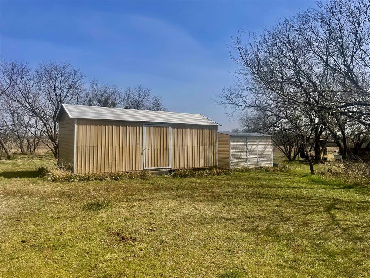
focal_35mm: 26
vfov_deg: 53.1
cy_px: 139
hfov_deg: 67.3
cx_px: 185
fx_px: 278
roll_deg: -0.3
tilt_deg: +0.7
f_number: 1.6
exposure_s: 1/4292
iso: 32
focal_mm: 4.2
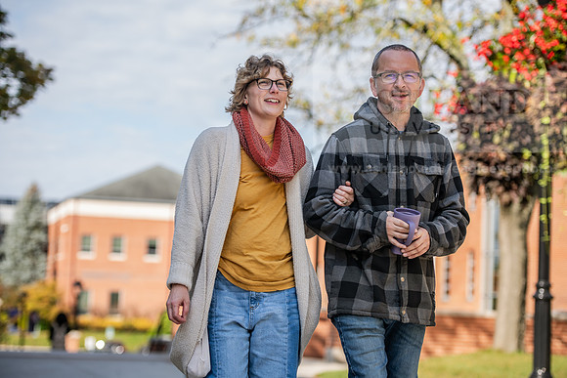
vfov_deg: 14.4
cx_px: 284
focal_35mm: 95
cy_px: 189
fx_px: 1497
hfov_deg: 21.5
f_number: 3.2
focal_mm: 95
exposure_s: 1/500
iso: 100
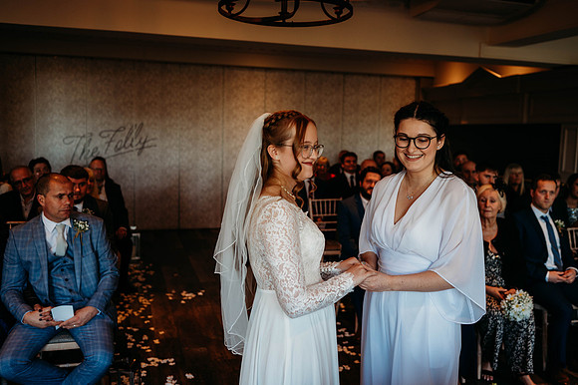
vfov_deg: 37.8
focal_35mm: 35
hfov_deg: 54.5
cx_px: 289
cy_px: 192
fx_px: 562
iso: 250
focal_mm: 35
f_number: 2.5
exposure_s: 1/200
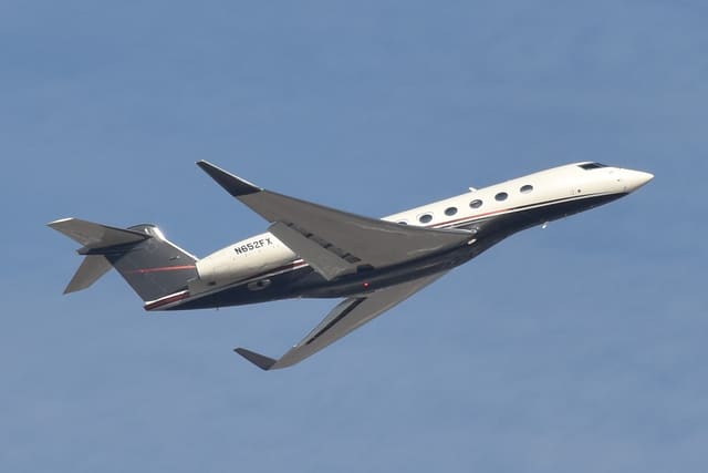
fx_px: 4131
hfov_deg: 9.8
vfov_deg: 6.5
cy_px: 236
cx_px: 354
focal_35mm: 210
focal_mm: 140
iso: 200
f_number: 8
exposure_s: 1/1000
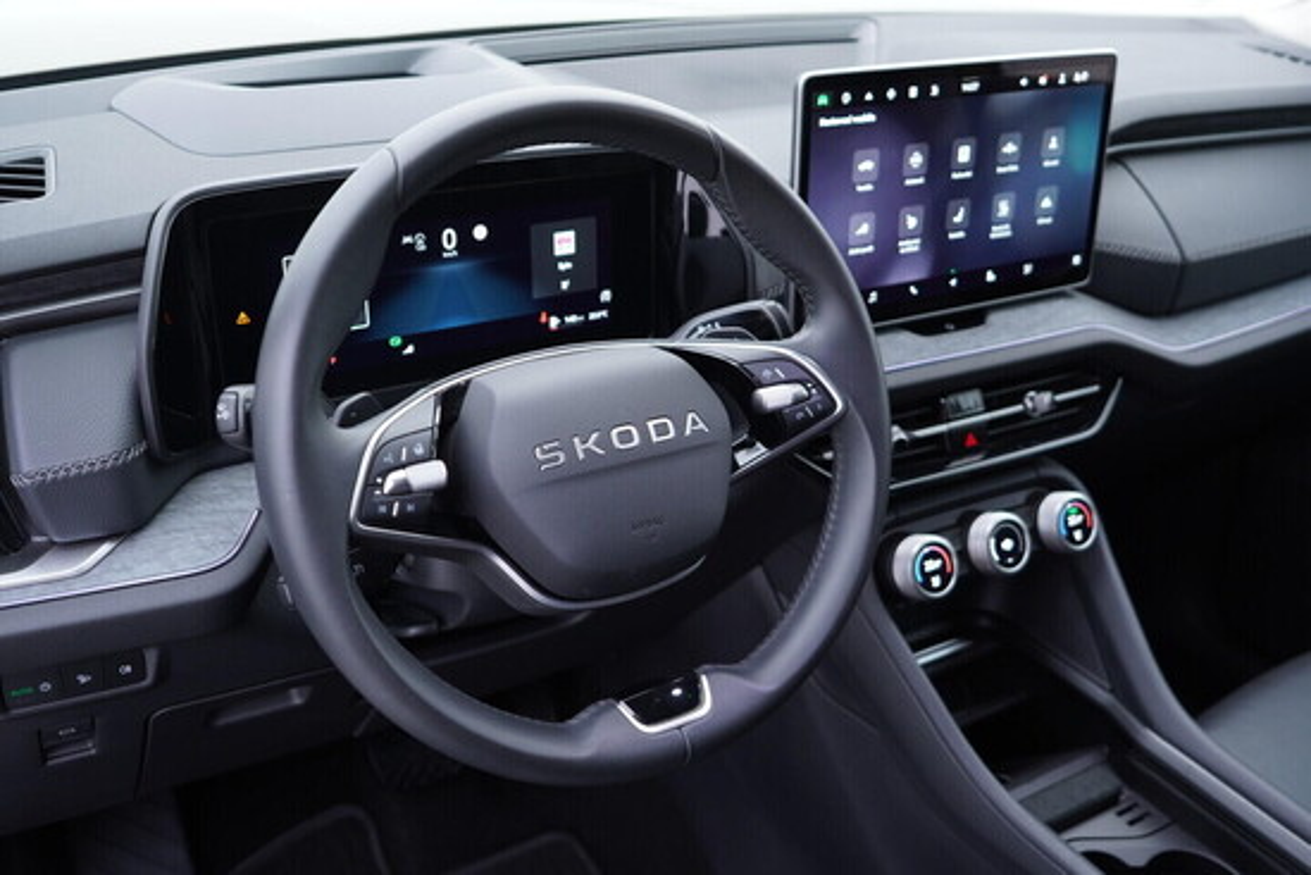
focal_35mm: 36
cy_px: 438
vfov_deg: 36.9
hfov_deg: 53.1
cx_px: 656
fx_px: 1311
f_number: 2.8
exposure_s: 1/40
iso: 250
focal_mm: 24
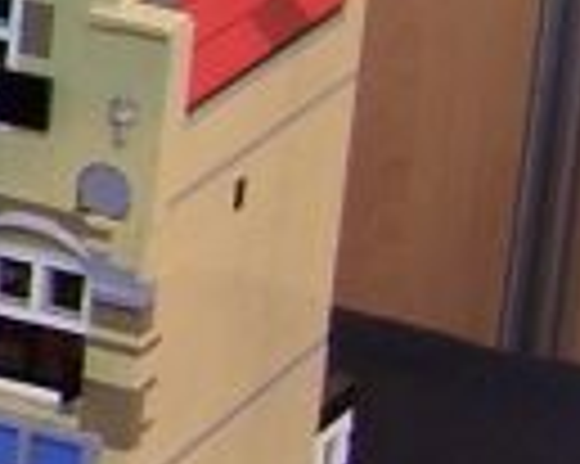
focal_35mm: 295
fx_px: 5060
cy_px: -86
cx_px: -1673
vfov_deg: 5.2
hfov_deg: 5.7
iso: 80
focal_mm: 6.3
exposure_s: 1/2
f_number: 2.8
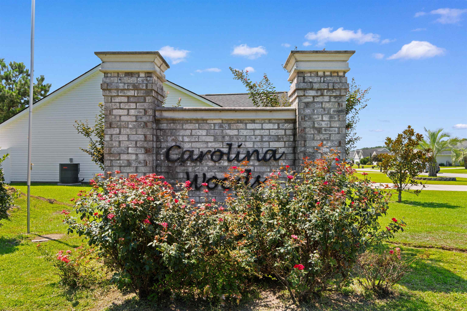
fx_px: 389
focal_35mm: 30
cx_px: 234
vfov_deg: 43.6
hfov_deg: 61.9
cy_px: 156
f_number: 7.1
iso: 100
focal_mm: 20
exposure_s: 1/200
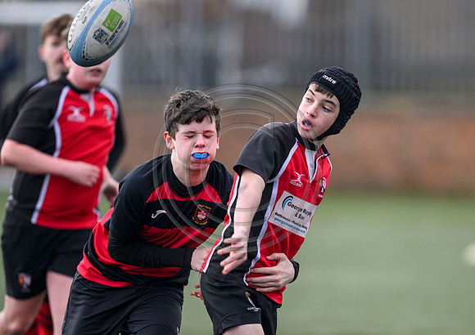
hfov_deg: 4.2
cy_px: 194
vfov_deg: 2.9
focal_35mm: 485
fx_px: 6523
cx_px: 293
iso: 640
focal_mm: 400
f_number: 3.2
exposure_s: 1/1600
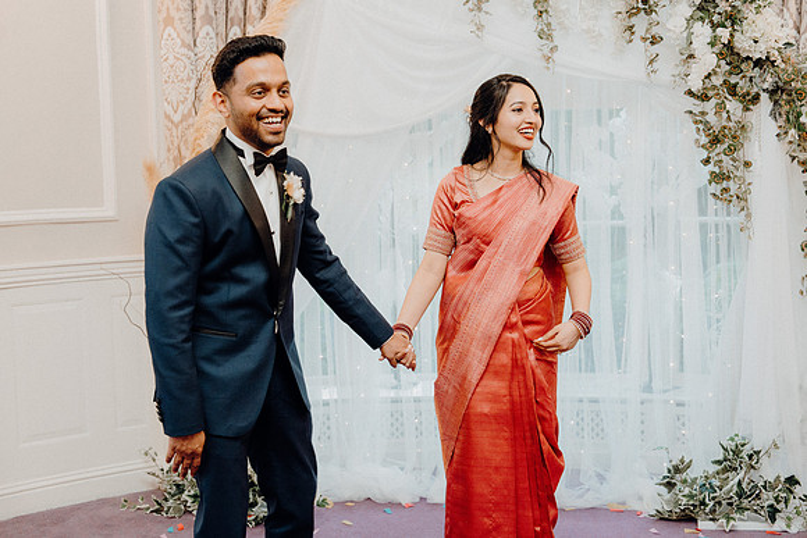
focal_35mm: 51
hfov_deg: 38.9
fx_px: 1143
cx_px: 404
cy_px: 269
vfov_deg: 26.5
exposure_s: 1/200
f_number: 3.5
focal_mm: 51
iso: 2000
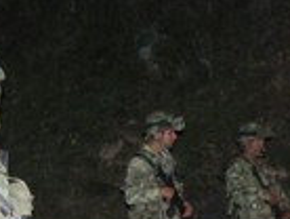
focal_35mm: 94
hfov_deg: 20.6
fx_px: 789
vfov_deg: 15.2
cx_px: 57
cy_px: 271
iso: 383
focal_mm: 4.6
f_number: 2.8
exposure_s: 1/30
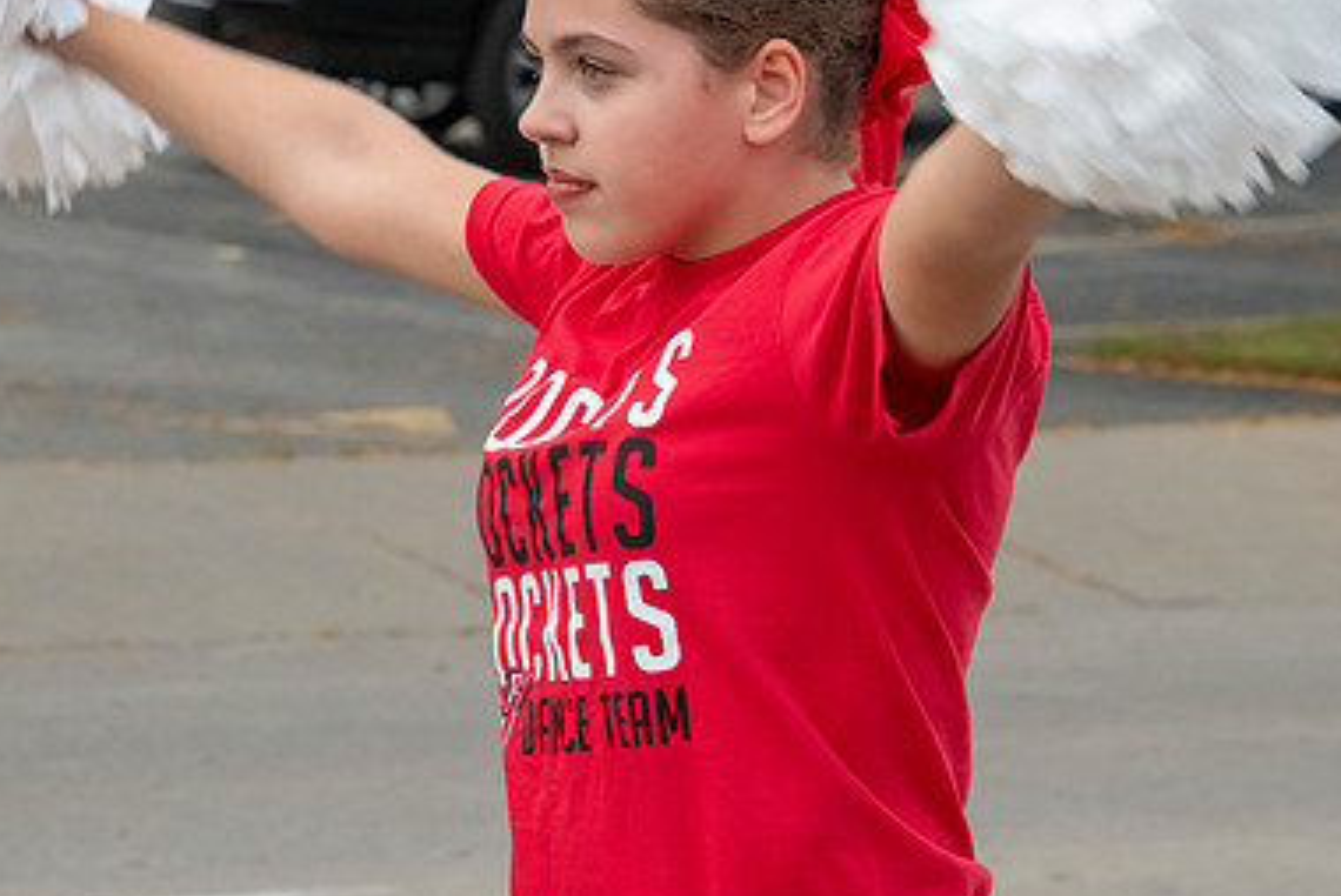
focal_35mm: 244
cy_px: 499
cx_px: 402
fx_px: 9096
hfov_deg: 8.4
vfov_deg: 5.6
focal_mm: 160
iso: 3200
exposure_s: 1/400
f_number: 11
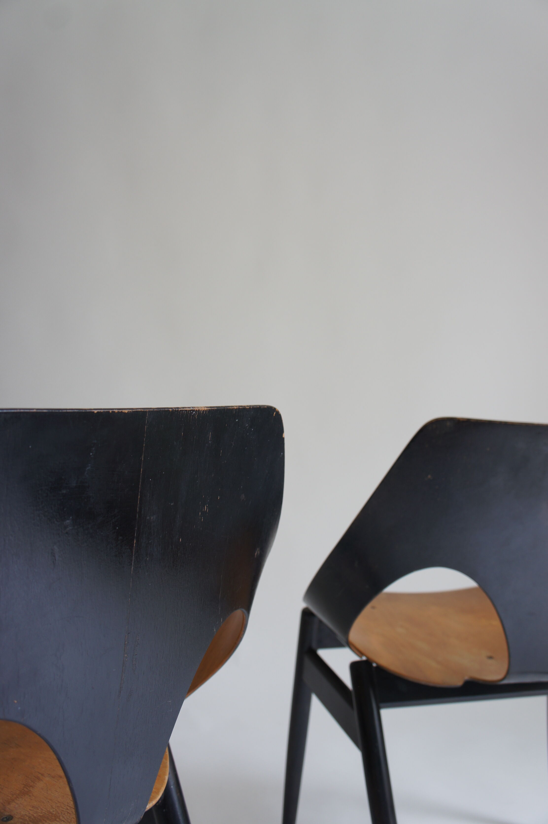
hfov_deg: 41.6
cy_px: 412
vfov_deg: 59.5
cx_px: 274
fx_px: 720
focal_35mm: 32
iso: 200
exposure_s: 1/50
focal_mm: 21
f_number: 4.5
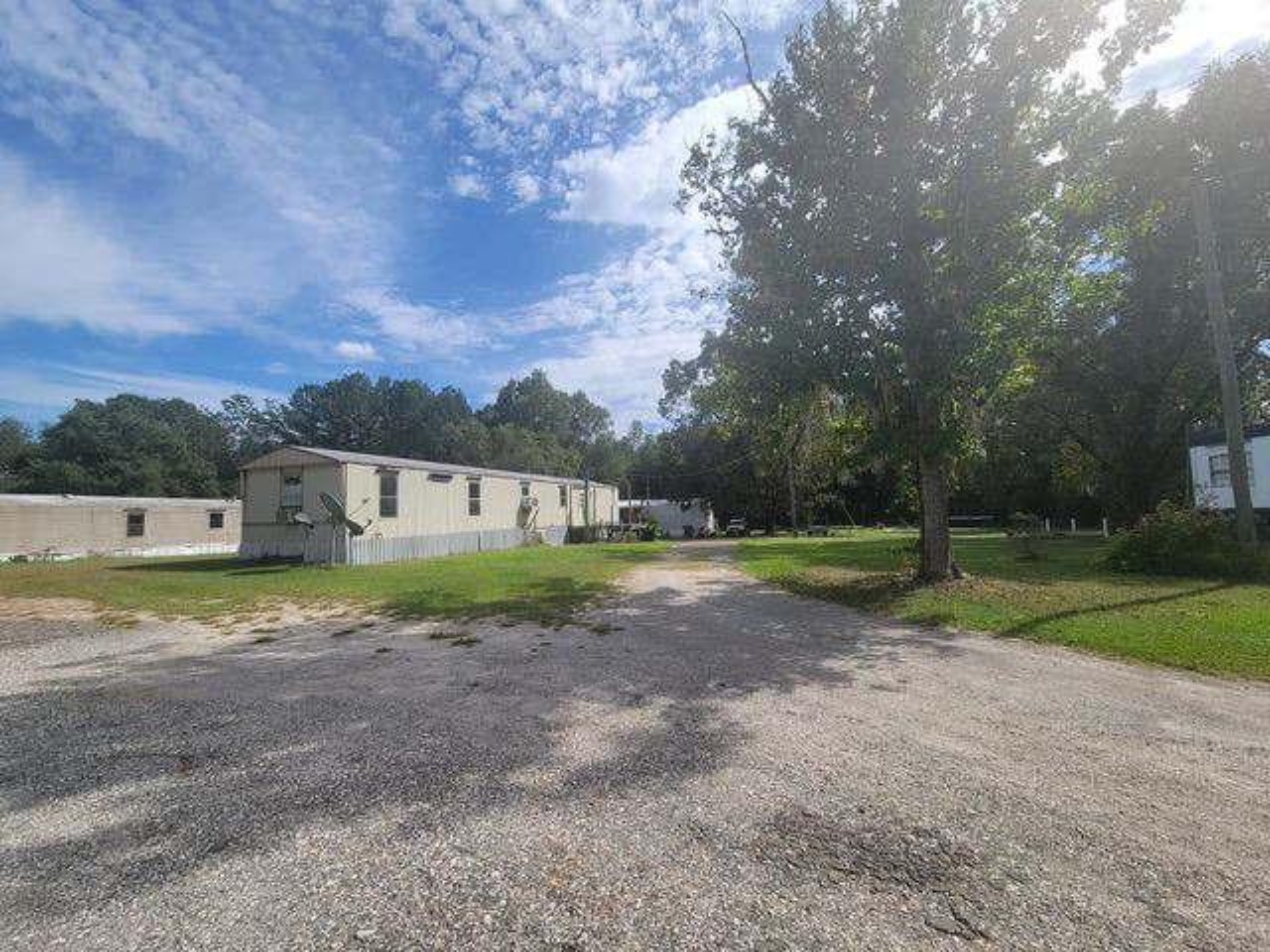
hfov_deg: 106.2
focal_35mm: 13
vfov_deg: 89.9
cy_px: 476
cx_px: 635
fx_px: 477
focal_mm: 2.2
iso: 50
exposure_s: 1/2151
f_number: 2.2
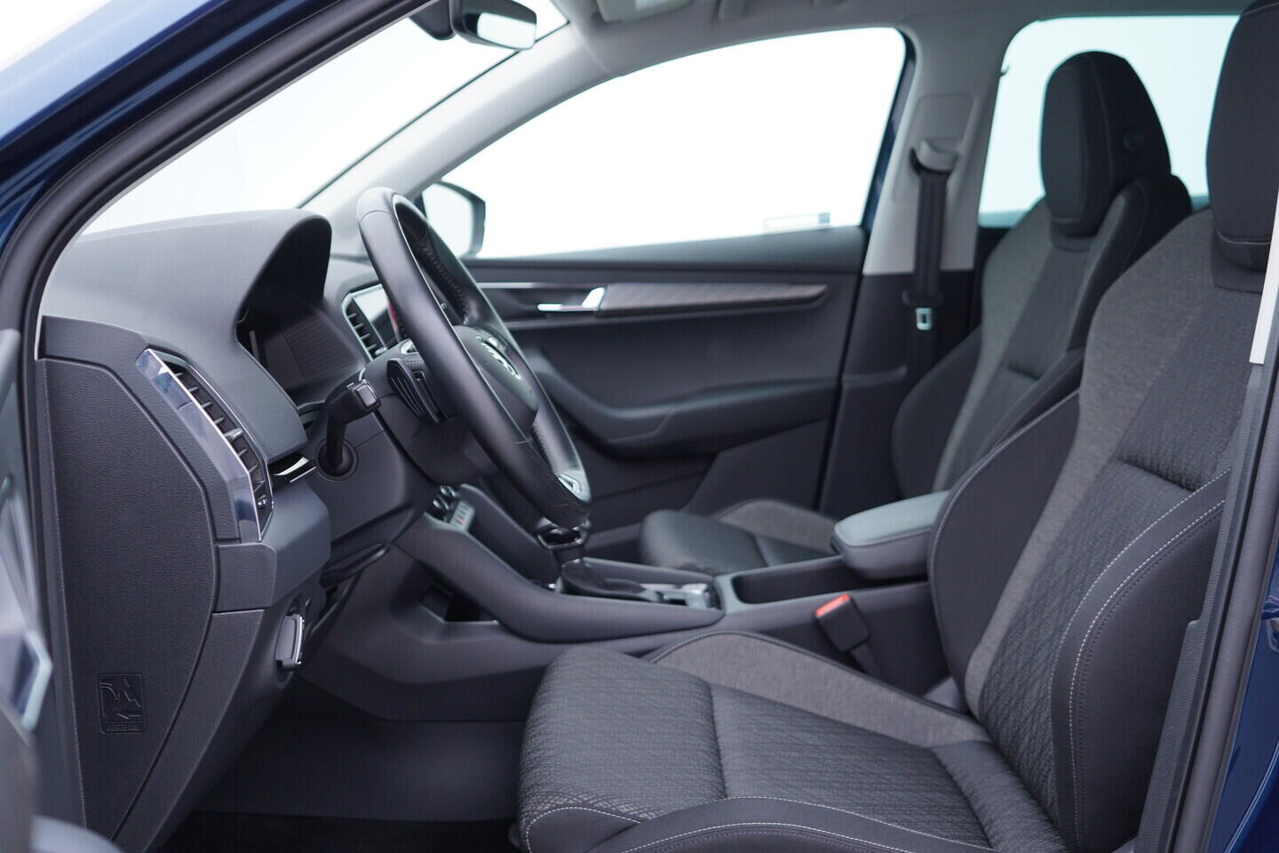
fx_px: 1279
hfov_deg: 53.1
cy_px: 426
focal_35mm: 36
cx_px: 640
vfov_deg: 36.9
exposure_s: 1/40
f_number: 2.8
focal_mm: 24
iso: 200
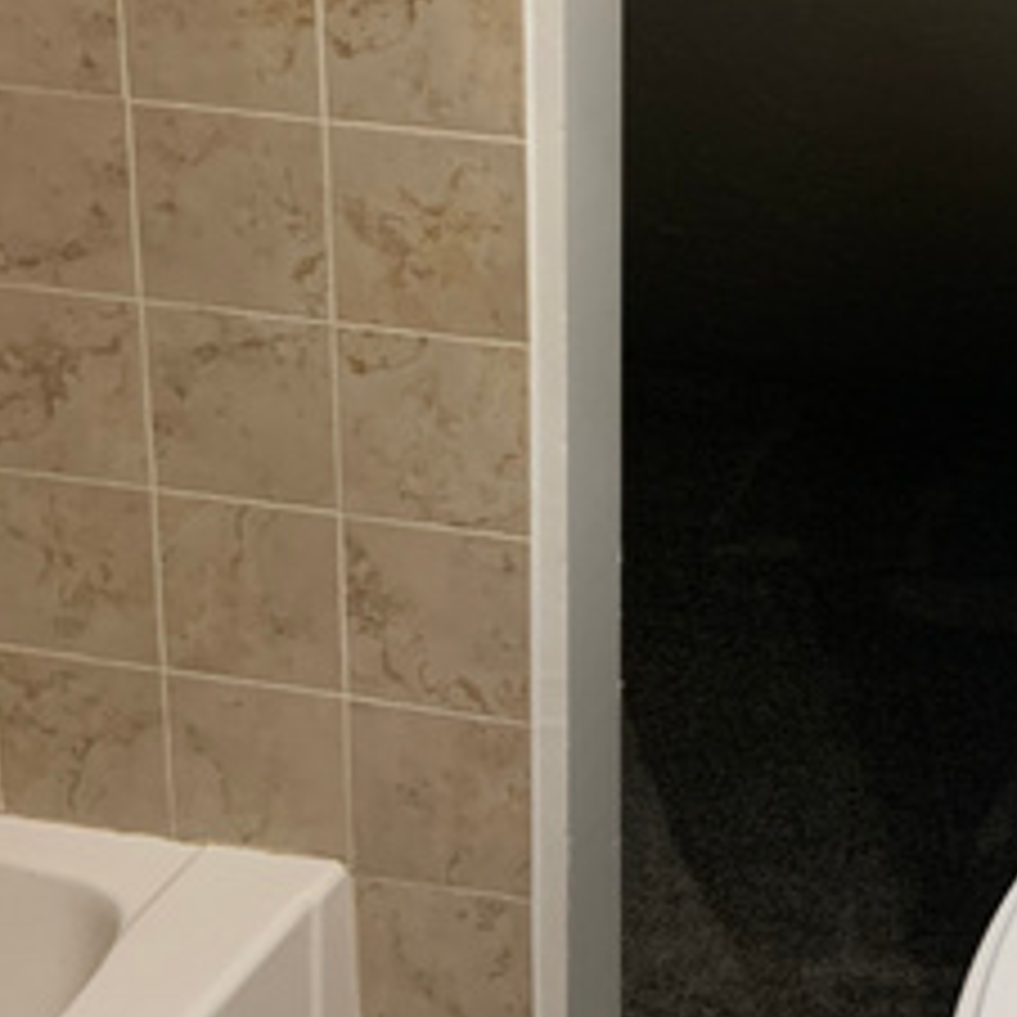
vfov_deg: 26.2
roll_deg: -1.5
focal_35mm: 65
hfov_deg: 25.6
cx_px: 936
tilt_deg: -18.4
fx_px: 2161
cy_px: 274
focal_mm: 4.25
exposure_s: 1/60
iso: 160
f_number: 1.8
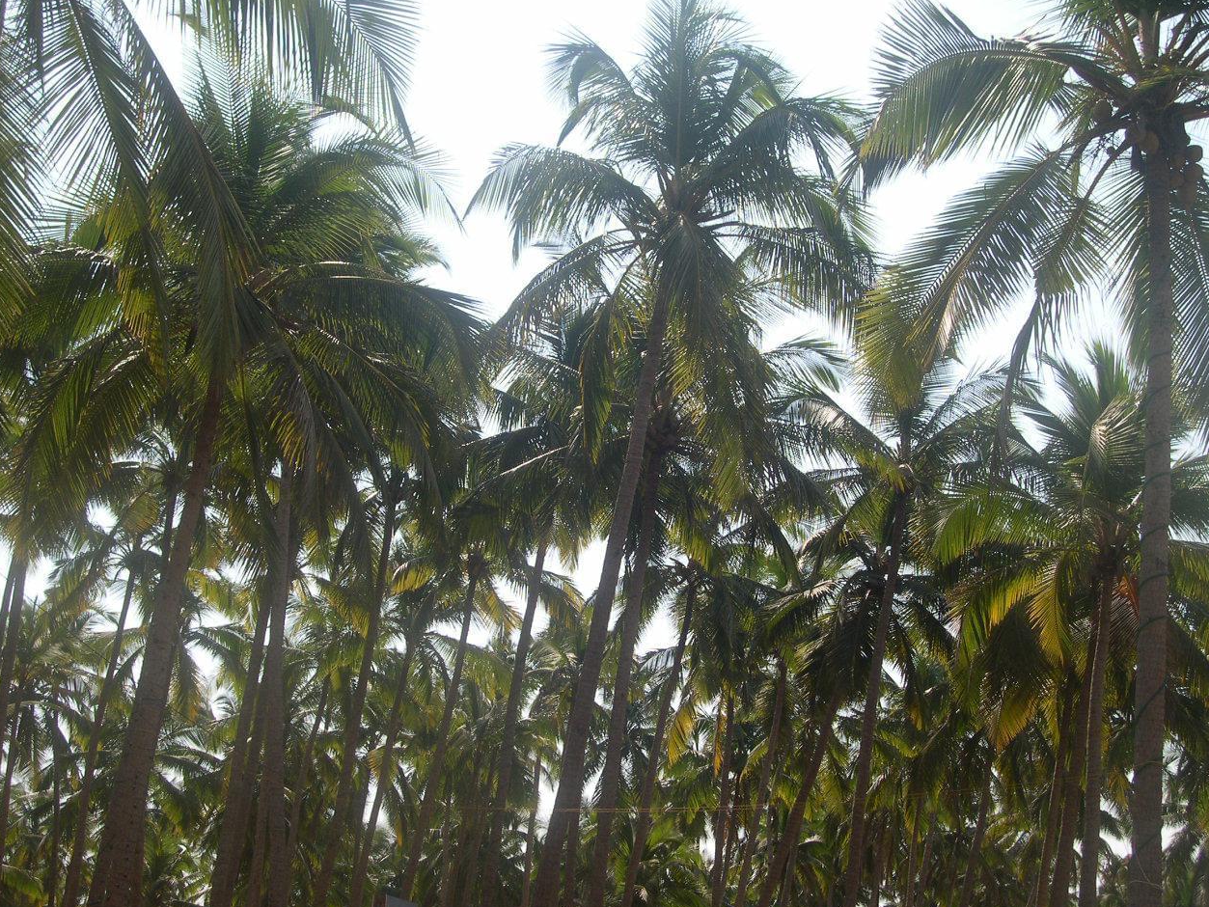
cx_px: 599
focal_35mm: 48
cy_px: 457
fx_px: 1677
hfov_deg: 39.7
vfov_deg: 30.3
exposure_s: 1/136
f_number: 8.4
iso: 100
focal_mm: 10.1
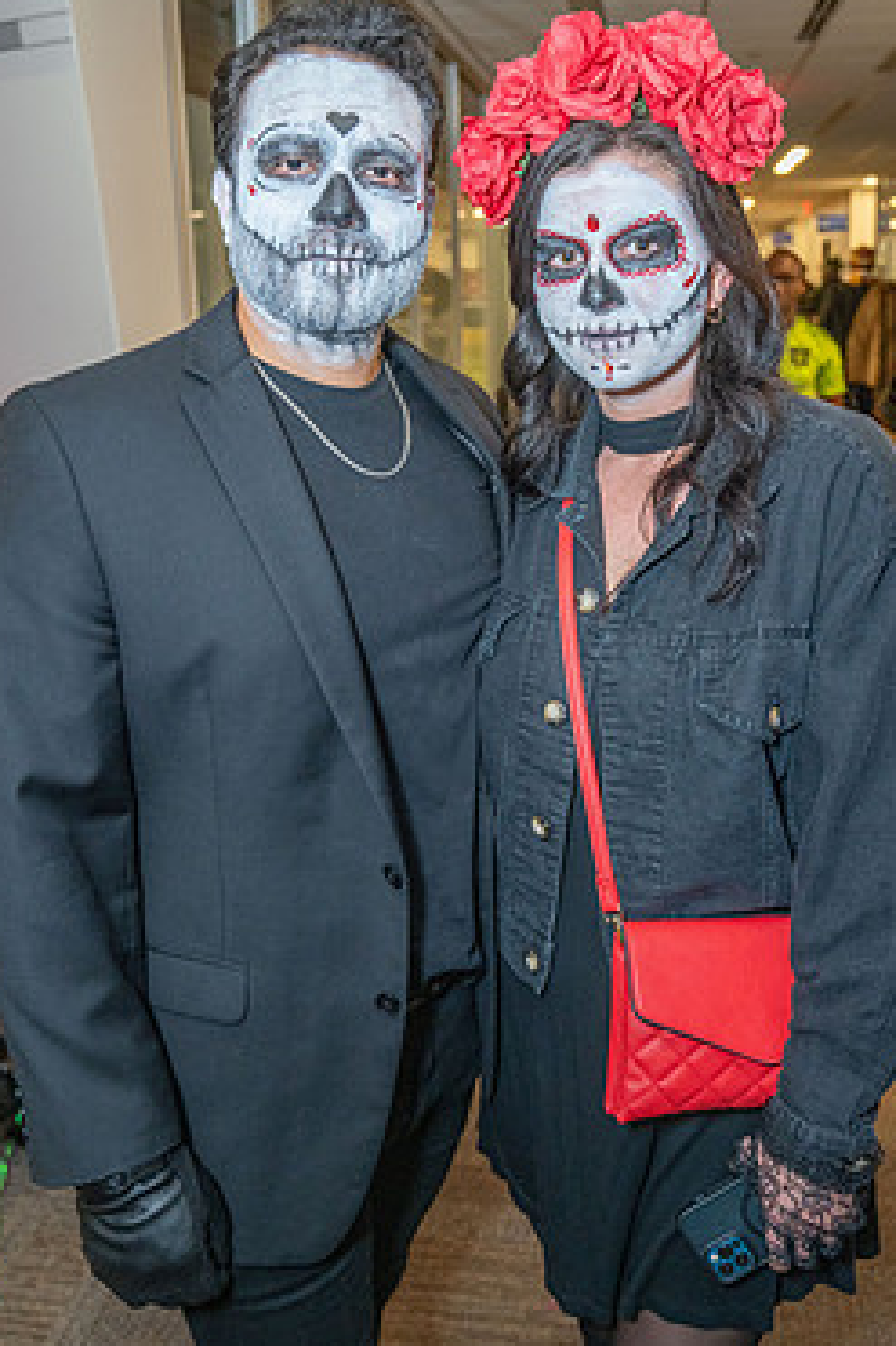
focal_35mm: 34
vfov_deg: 55.7
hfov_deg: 38.8
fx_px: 1270
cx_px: 493
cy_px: 588
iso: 2500
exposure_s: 1/160
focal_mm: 28
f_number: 4
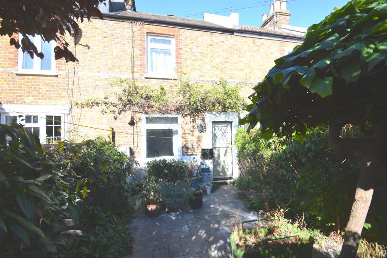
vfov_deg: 77.2
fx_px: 161
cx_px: 194
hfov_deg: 100.4
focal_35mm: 15
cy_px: 129
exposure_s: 1/160
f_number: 6.3
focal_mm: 10
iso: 100
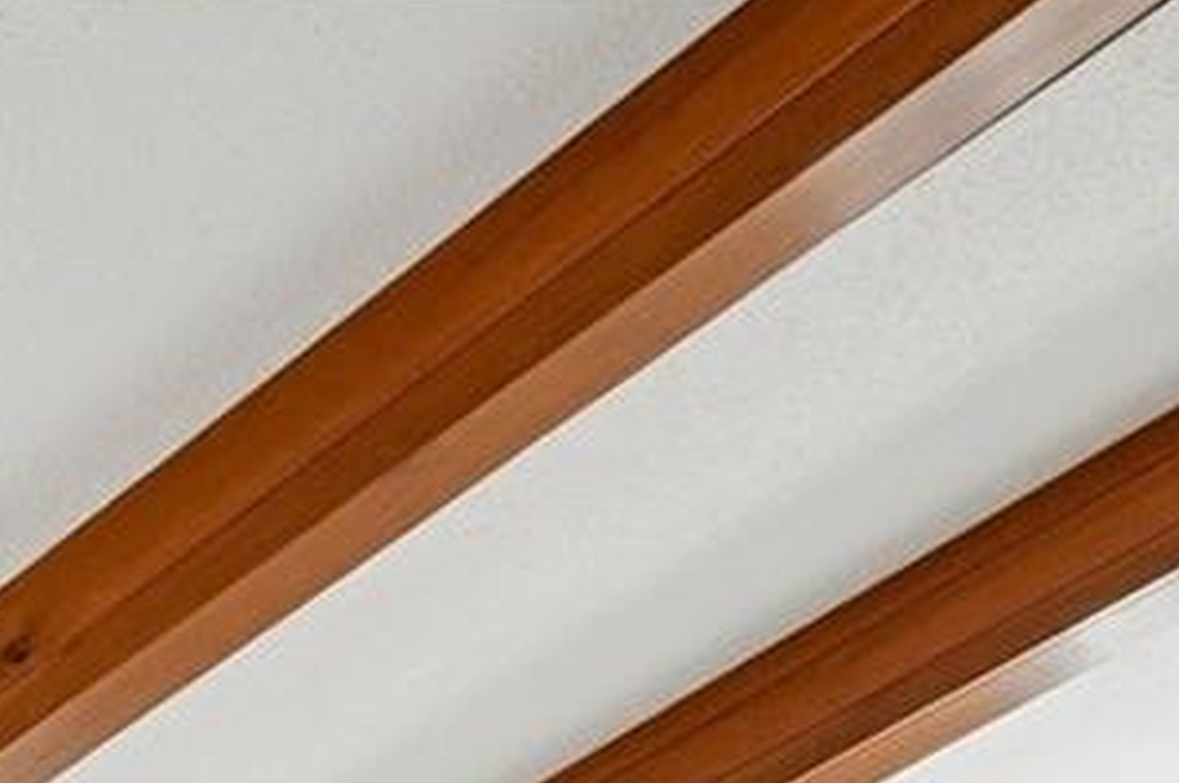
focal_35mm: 79
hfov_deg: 17.3
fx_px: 2584
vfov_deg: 12.3
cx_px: -1268
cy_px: 2047
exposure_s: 1/40
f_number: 8
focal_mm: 10
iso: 400
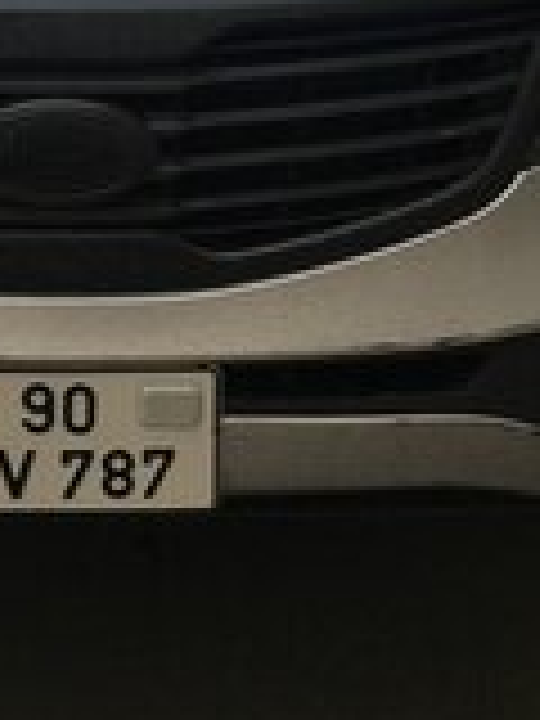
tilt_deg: -10.2
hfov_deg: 16.3
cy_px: -230
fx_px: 1872
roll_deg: +1.6
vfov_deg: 19.9
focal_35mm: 90
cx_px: 117
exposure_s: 1/106
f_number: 2.2
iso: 25
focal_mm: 4.15
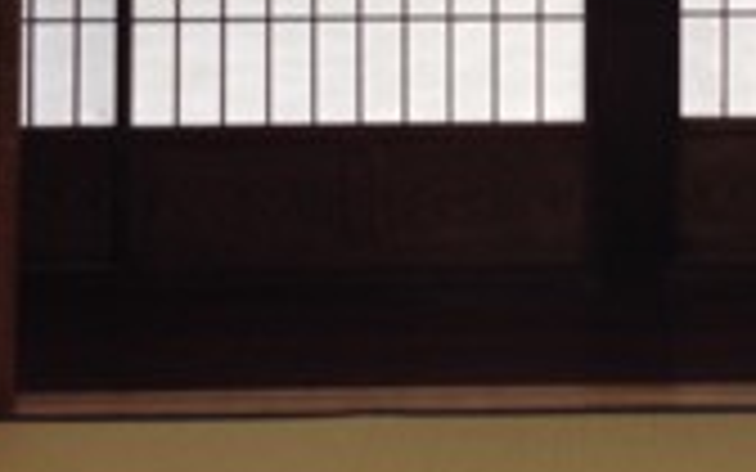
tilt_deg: +0.8
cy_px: -211
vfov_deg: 13.2
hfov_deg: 21.7
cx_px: 662
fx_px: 1937
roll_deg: -1.0
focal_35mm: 94
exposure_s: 1/20
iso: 80
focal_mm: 4.12
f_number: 2.4
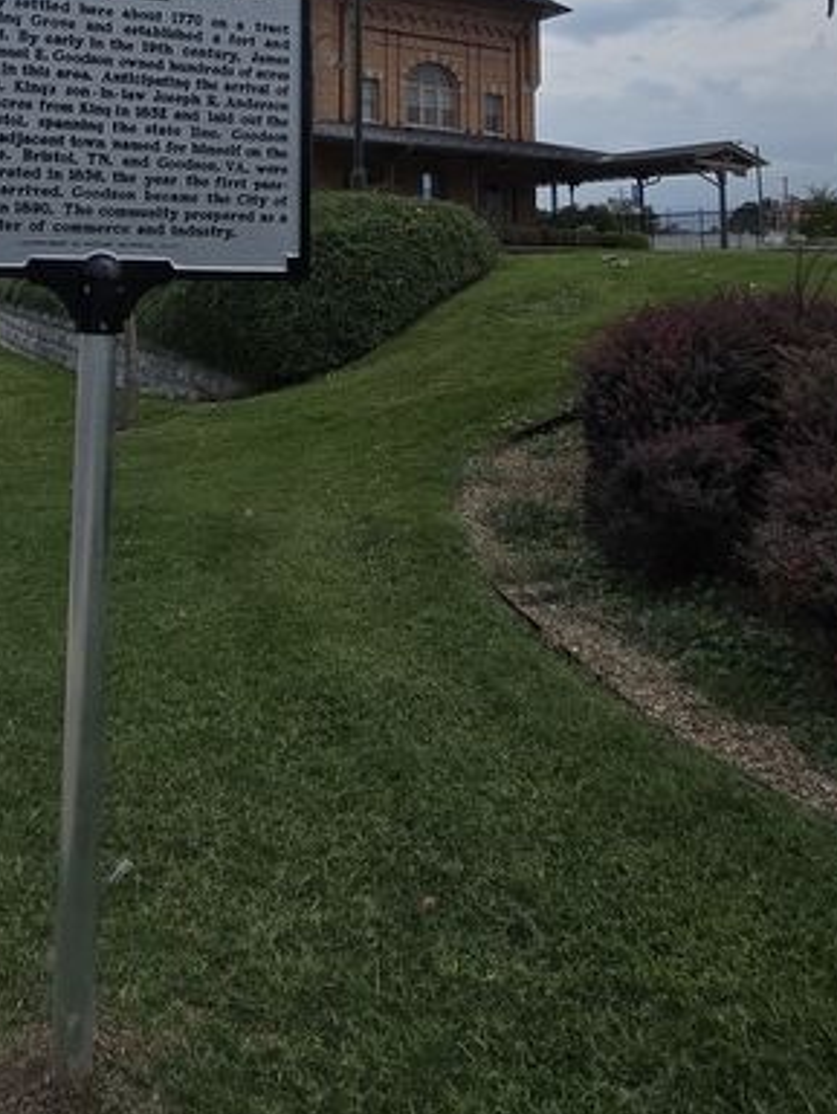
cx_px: 220
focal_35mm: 27
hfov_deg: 49.5
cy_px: 142
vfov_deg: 57.5
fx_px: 870
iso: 50
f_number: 2.2
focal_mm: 2.2
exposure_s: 1/2283
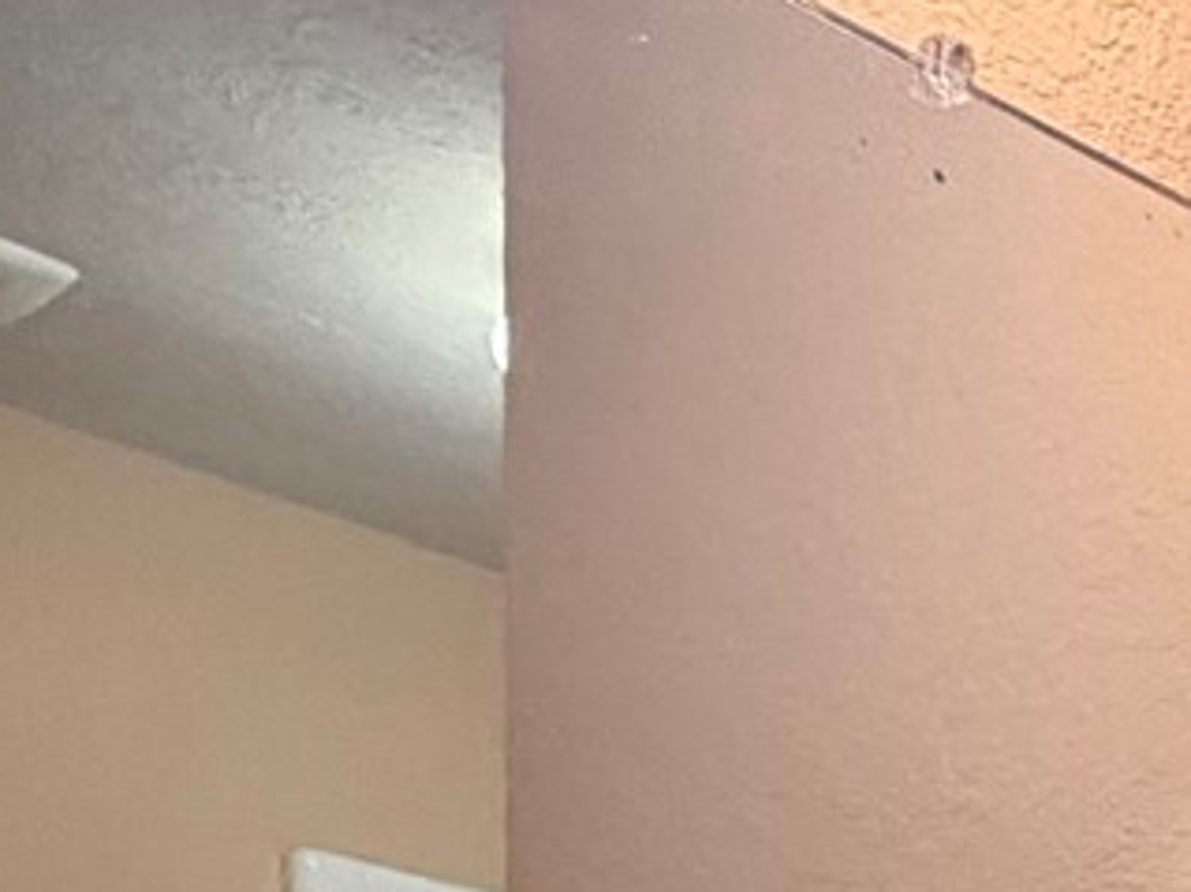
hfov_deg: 13.8
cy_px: 1982
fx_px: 3095
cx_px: 2994
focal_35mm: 90
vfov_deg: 13.2
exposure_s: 1/120
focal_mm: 2.22
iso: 250
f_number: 2.2
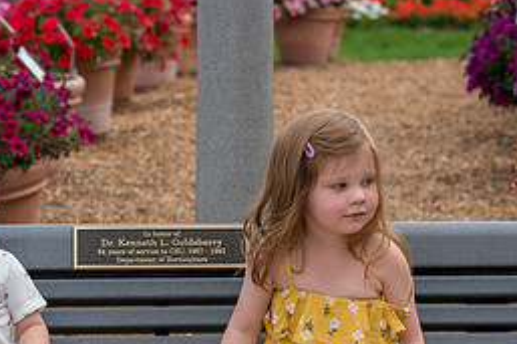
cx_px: 141
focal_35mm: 192
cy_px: 333
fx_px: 2755
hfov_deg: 10.7
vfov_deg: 7.1
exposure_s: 1/250
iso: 400
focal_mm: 85
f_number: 6.3
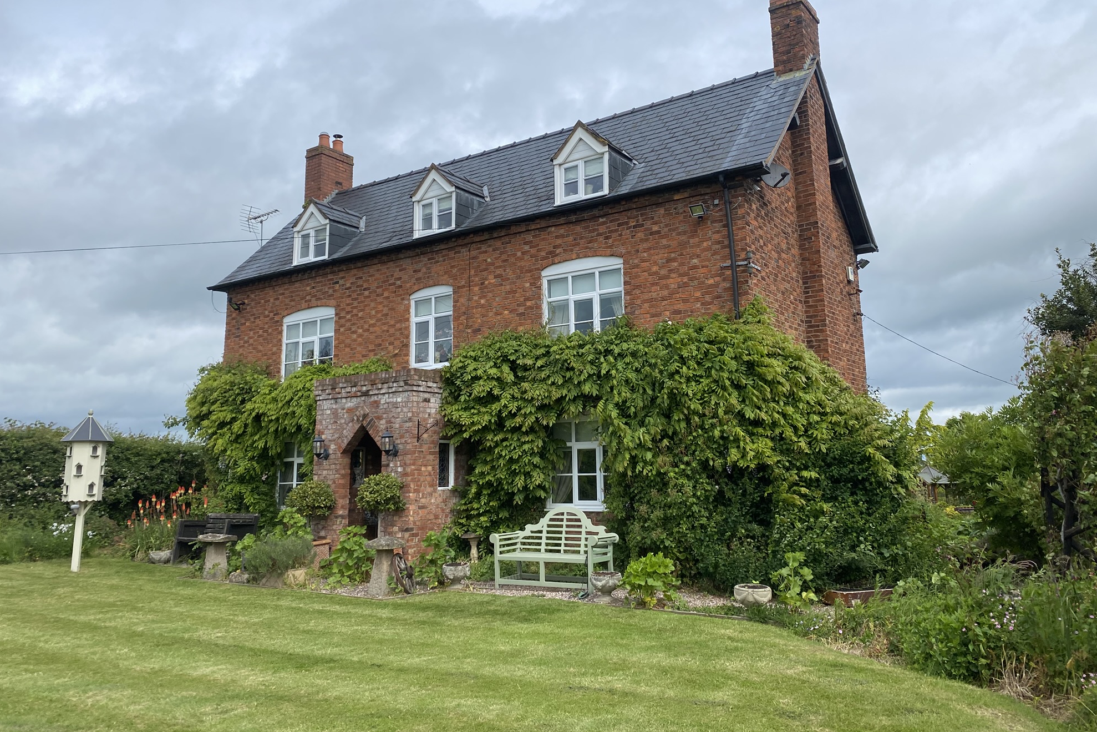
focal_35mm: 28
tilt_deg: +12.0
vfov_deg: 46.3
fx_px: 853
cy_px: 310
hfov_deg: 65.5
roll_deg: +1.1
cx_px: 557
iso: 32
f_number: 1.8
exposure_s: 1/3984
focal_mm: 4.25
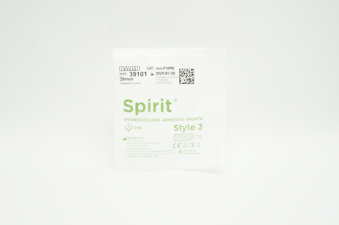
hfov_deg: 43.6
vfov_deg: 29.8
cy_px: 112
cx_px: 170
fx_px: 423
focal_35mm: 45
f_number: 11
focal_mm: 30
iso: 400
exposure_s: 1/15
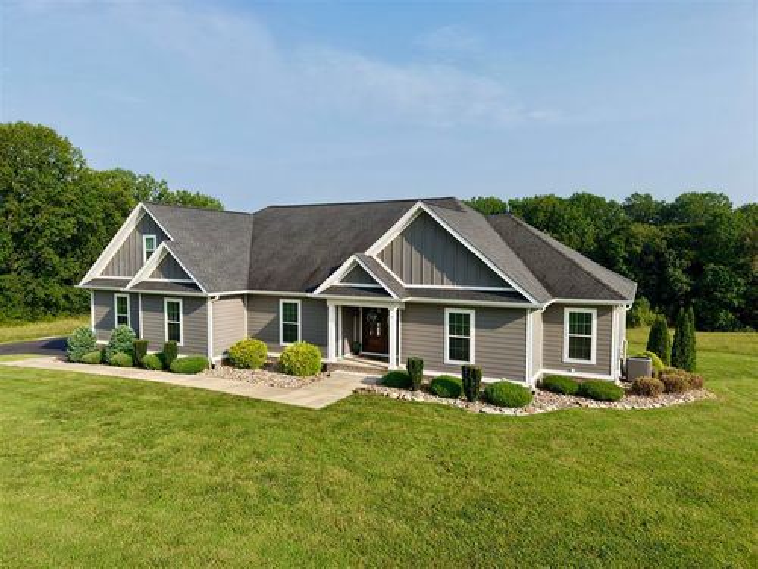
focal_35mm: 24
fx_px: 526
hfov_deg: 71.6
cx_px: 379
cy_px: 284
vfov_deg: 56.8
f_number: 1.8
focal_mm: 8.67
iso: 110
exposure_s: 1/2500
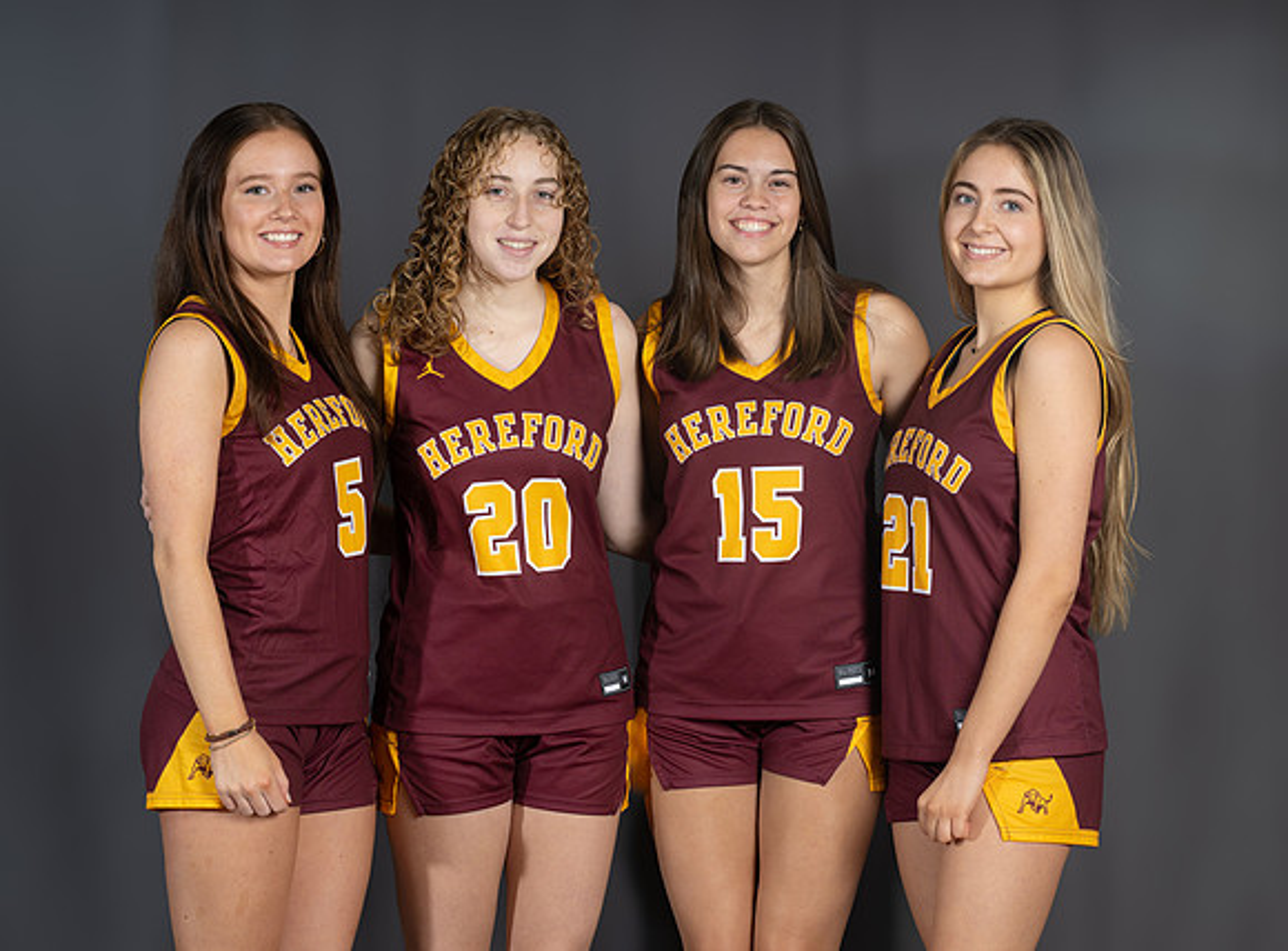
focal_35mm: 138
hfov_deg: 14.4
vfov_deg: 10.6
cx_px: 691
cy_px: 445
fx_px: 5104
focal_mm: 120
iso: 200
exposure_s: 1/200
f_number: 8
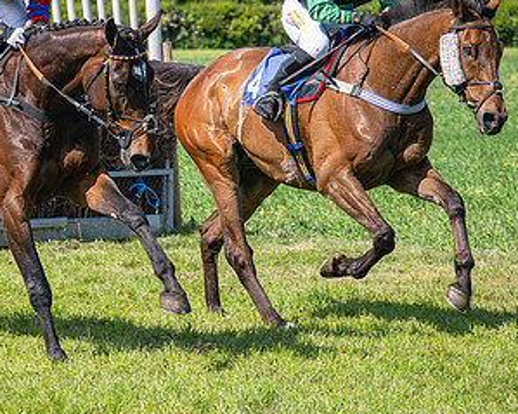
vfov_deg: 6.0
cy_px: 153
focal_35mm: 259
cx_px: 260
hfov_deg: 7.5
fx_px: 3969
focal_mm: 96
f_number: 5
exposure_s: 1/2000
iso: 400
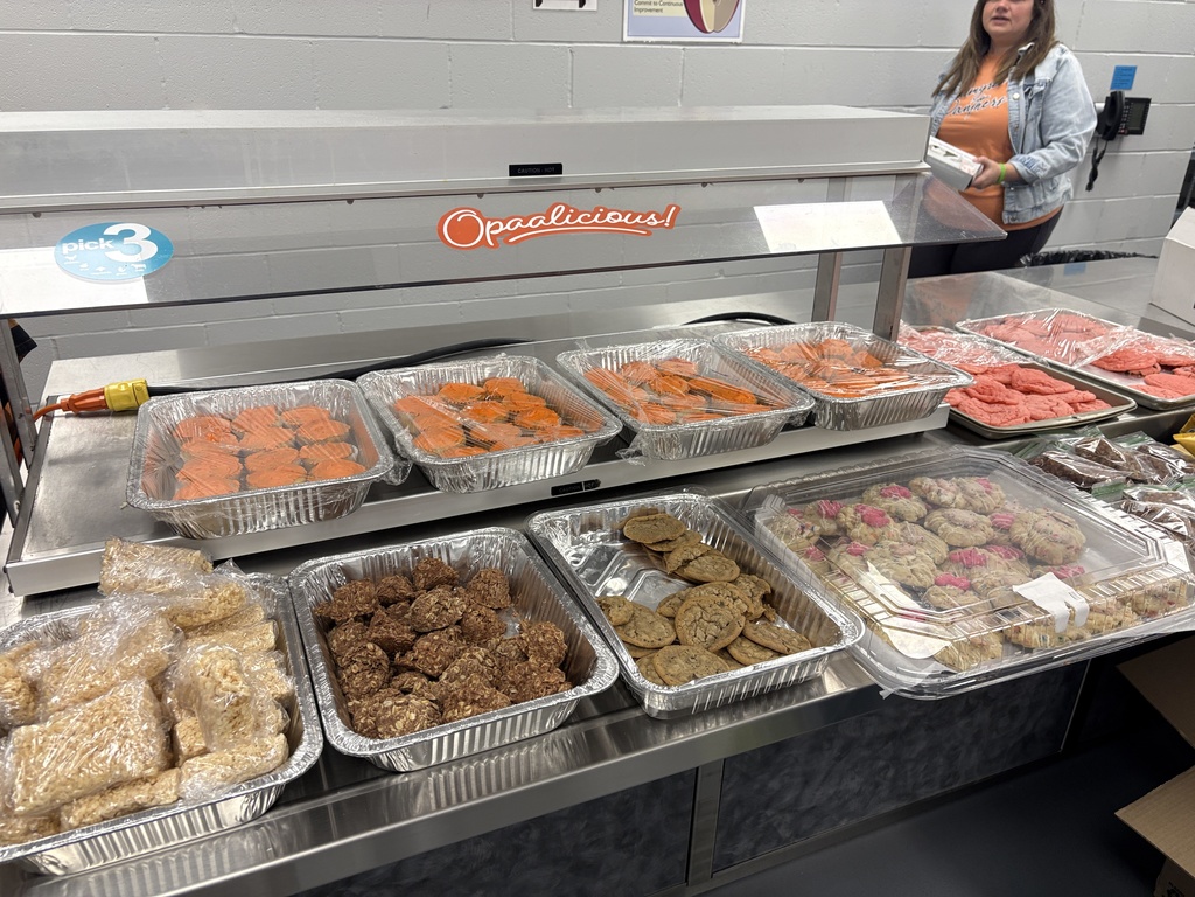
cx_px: 598
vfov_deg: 53.1
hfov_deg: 67.3
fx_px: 898
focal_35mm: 26
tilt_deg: -24.2
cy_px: 448
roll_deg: -0.6
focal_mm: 5.96
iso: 80
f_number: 1.6
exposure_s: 1/120
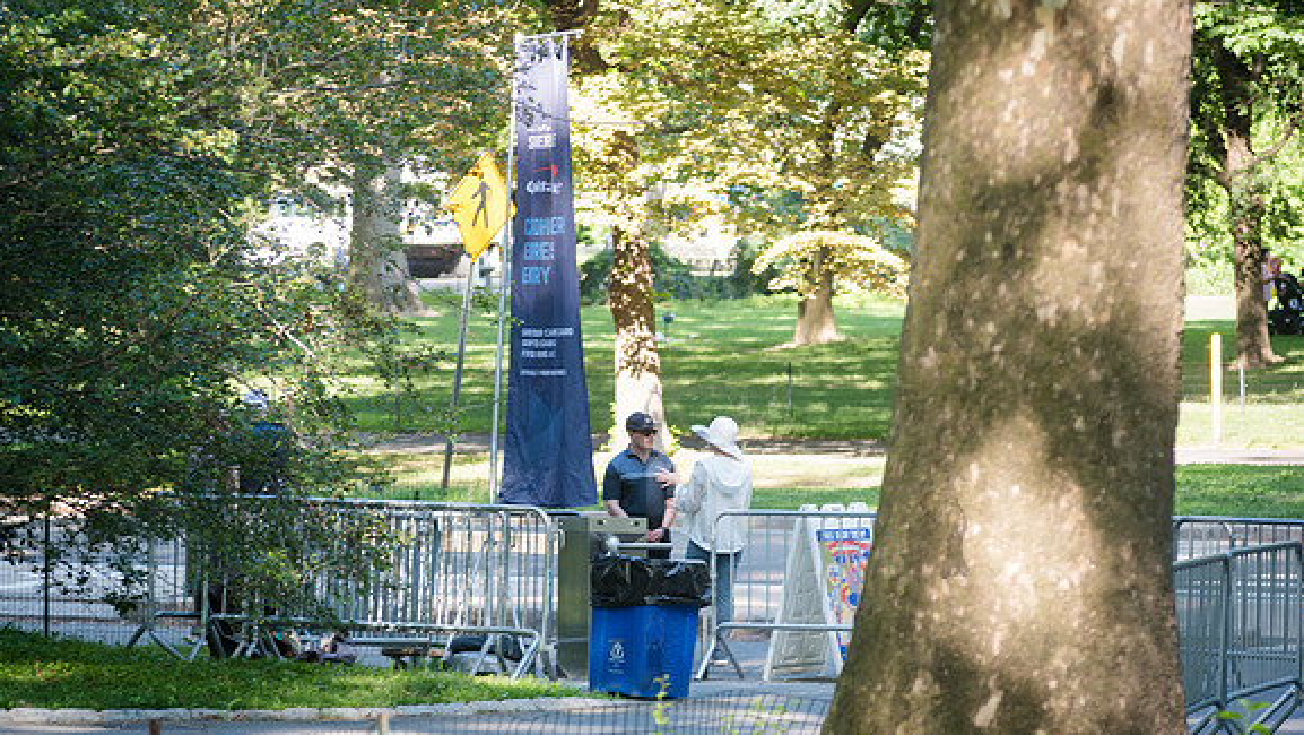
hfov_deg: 11.8
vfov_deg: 6.7
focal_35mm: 182
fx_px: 6295
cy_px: 426
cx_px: 527
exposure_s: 1/80
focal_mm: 145
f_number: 4
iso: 160
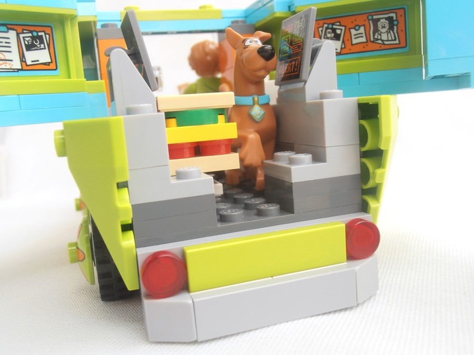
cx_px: 237
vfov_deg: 38.7
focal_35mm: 37
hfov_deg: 50.1
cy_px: 178
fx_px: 507
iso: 80
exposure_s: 1/60
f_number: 3.9
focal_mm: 6.61
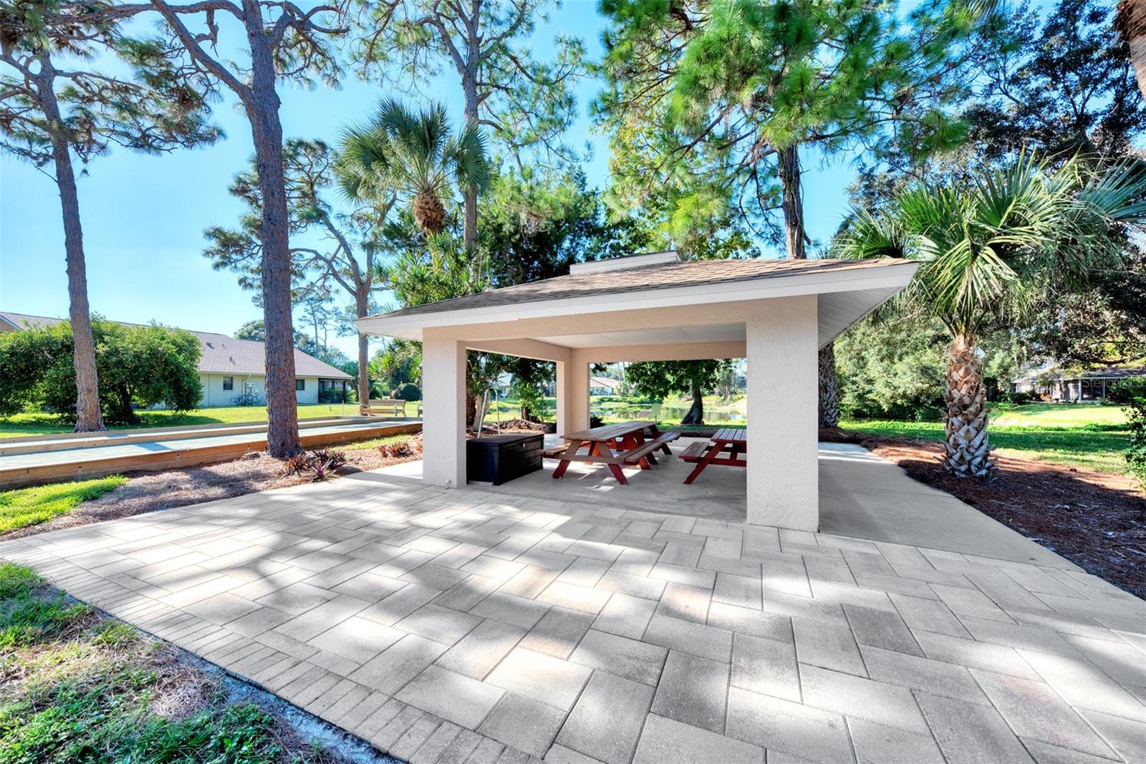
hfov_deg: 108.3
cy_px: 382
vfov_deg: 85.4
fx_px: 414
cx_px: 573
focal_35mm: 13
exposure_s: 1/250
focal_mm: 13
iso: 400
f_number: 7.1
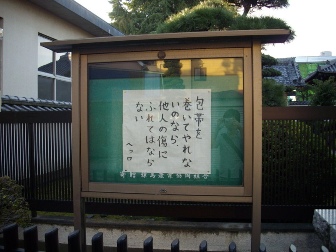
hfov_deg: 50.1
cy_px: 126
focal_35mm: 37
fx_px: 359
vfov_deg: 38.7
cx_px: 168
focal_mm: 6.2
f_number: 2.8
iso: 80
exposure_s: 1/125
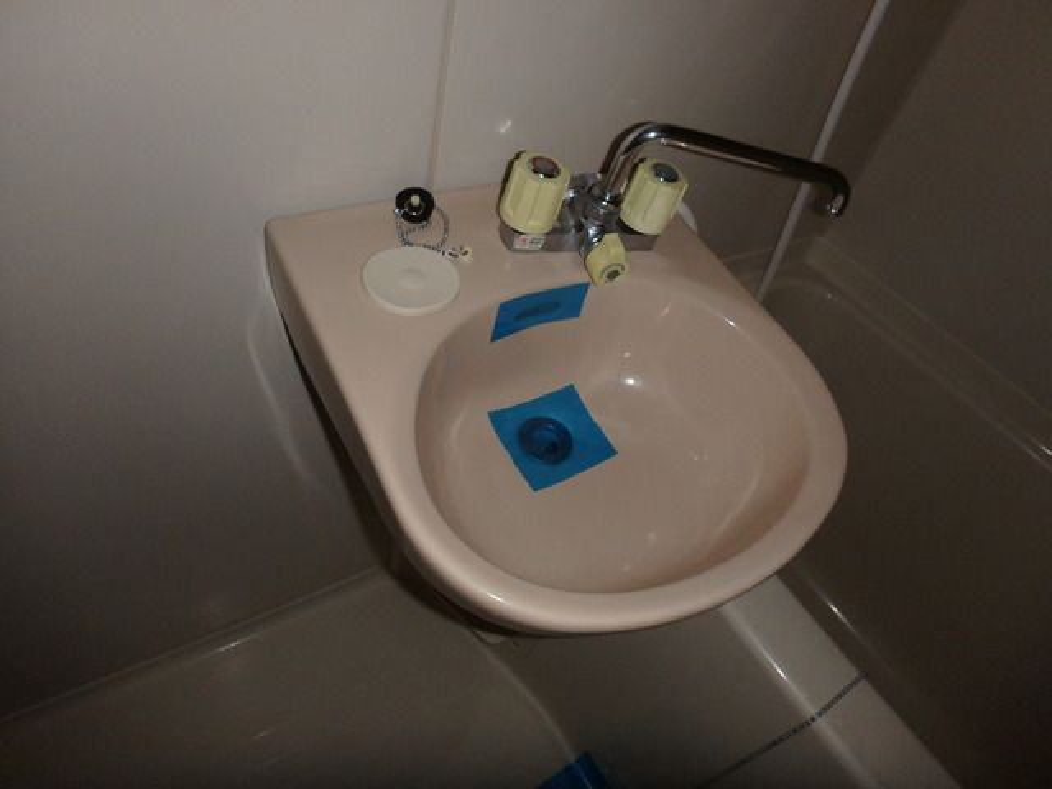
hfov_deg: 79.0
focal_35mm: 21
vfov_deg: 63.4
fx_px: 638
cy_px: 394
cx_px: 526
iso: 400
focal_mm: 3.7
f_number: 3.5
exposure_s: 1/30
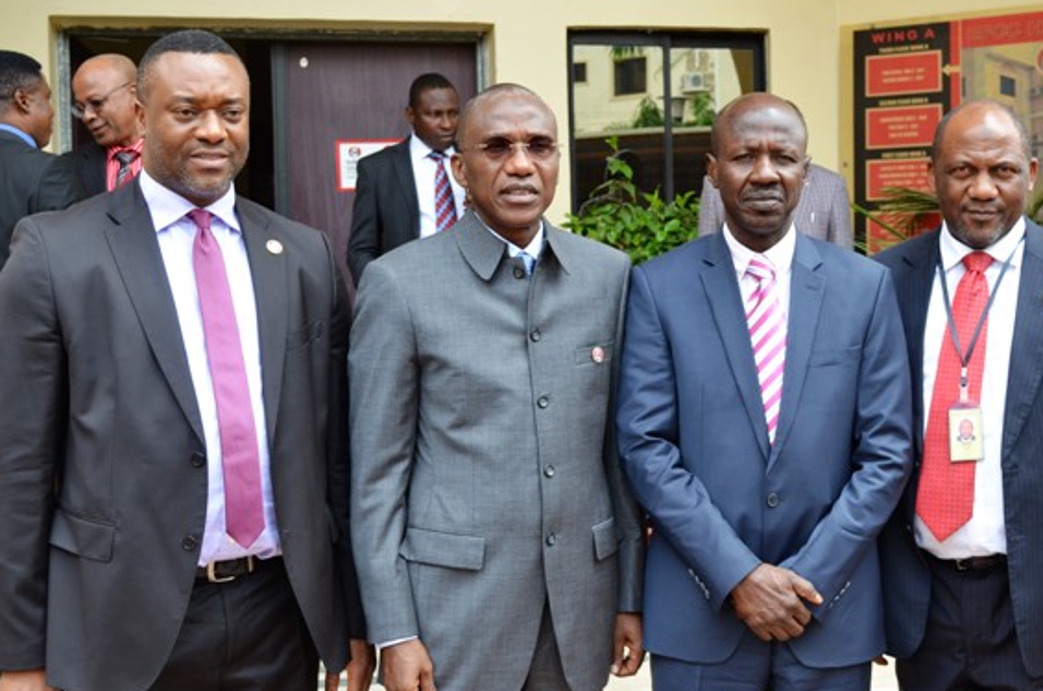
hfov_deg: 38.9
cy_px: 368
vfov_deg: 26.4
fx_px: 1474
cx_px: 561
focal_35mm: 51
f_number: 9
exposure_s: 1/250
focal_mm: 30
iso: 640
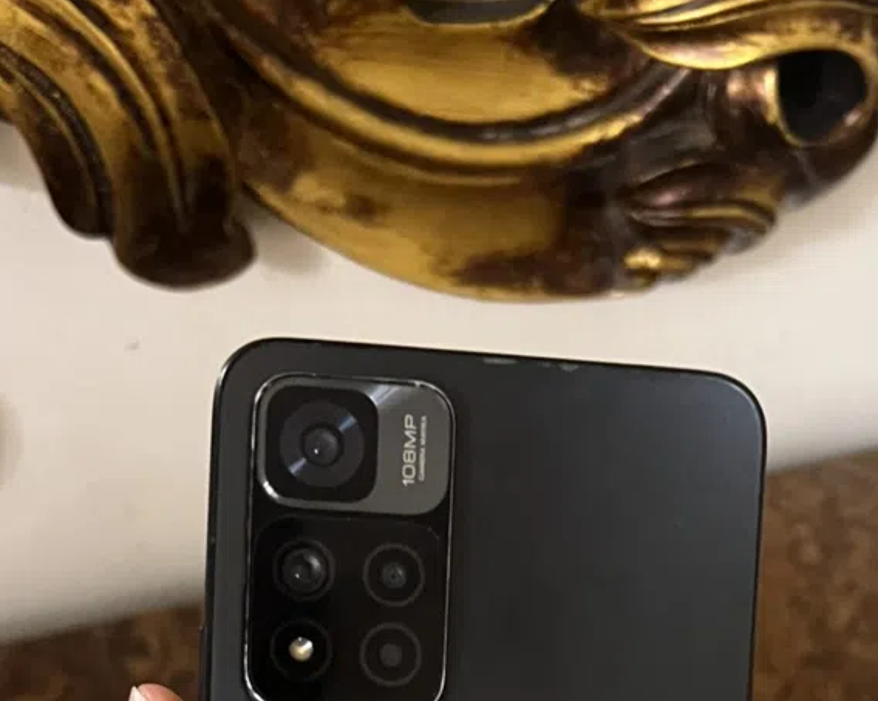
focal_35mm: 61
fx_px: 1585
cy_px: 952
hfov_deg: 31.0
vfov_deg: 22.0
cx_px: 470
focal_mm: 5.7
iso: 640
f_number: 1.5
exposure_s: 1/33
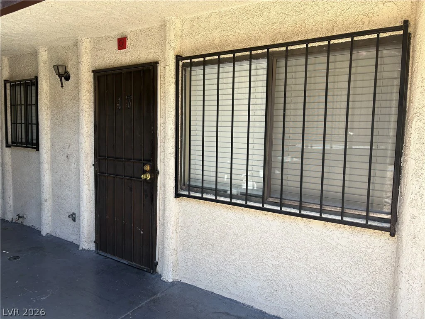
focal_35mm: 26
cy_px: 160
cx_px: 212
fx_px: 319
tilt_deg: -5.1
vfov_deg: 53.1
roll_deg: -1.3
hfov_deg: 67.3
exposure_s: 1/511
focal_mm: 5.96
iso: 50
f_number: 1.6
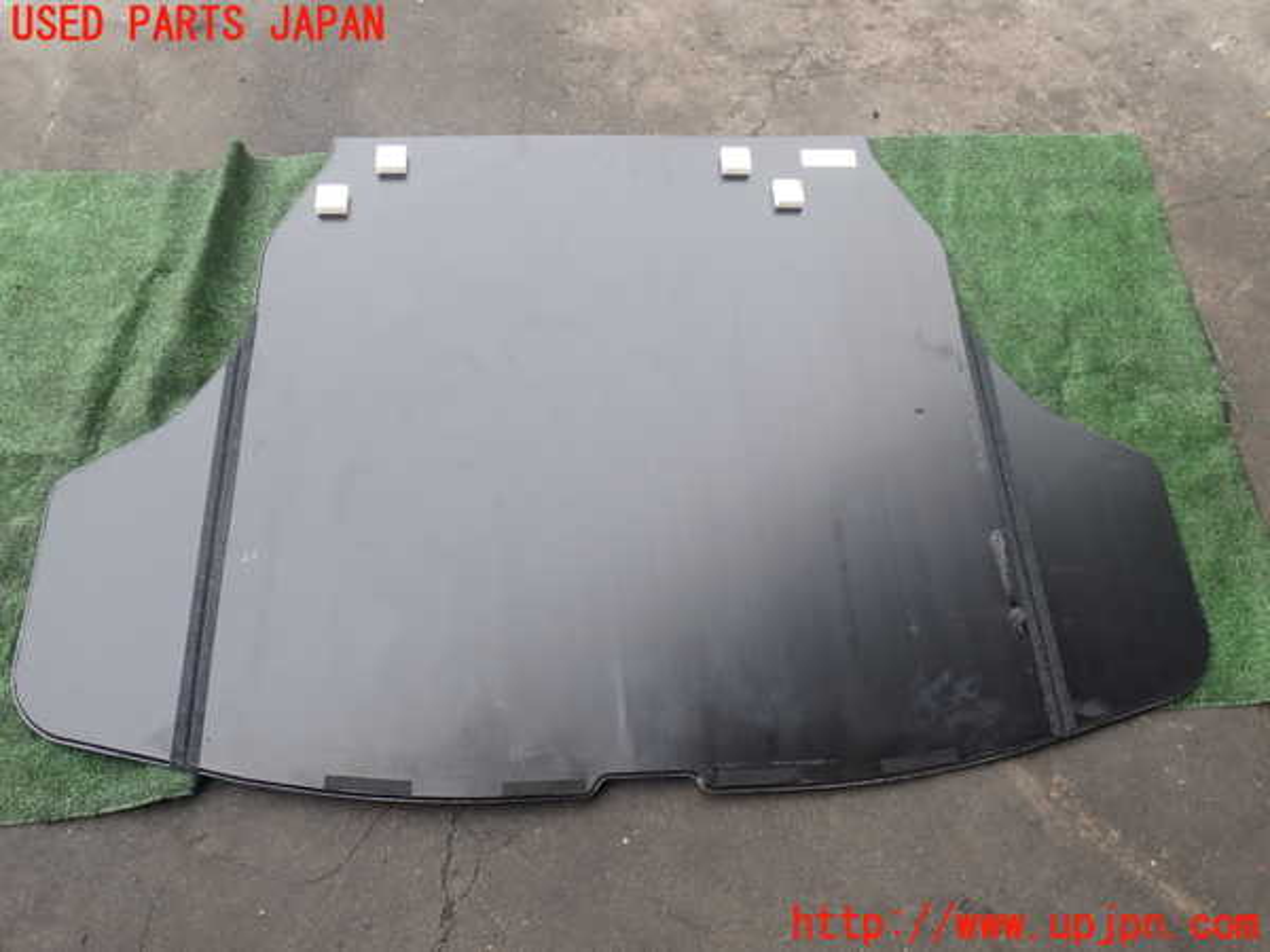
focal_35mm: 30
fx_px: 1101
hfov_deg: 60.0
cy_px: 476
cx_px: 635
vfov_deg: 46.8
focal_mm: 5.4
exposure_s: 1/125
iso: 100
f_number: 3.2
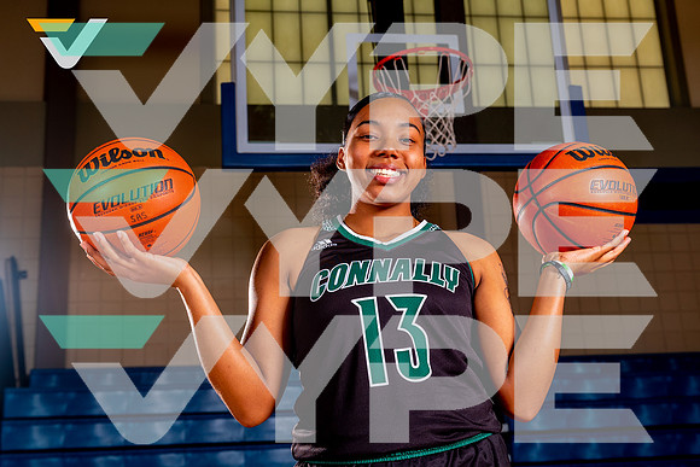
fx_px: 934
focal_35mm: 48
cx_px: 350
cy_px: 234
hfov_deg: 41.1
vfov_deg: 28.1
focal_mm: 48
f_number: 5.6
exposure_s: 1/125
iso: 100
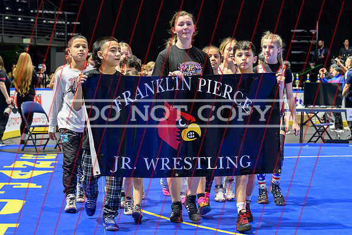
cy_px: 134
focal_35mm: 85
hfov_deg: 23.8
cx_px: 166
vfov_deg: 16.0
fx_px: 833
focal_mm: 70
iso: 7200
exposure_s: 1/320
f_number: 5.6
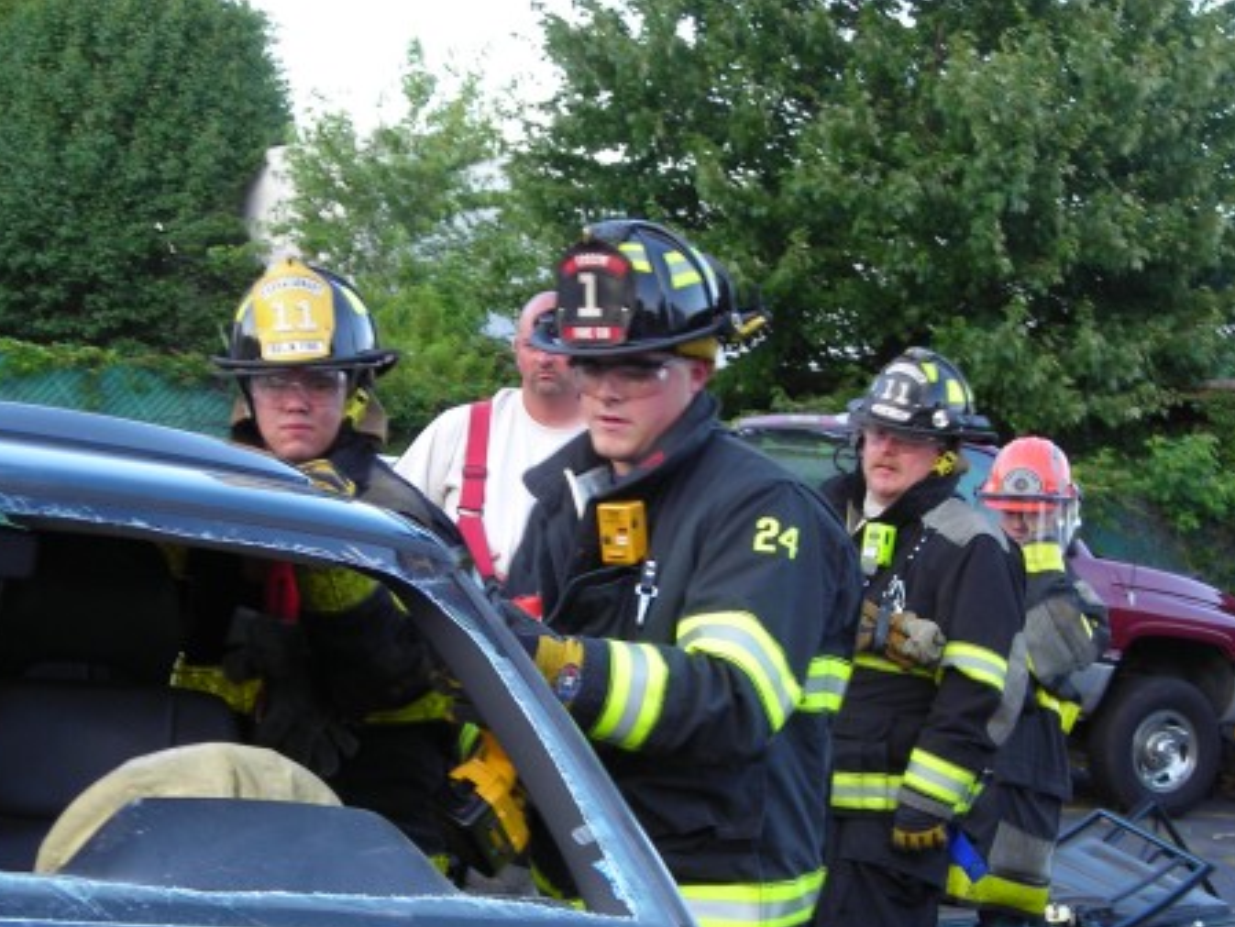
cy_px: 591
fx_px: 2391
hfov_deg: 28.9
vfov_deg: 21.9
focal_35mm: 67
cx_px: 531
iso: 50
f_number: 3.4
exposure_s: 1/15.8
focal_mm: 7.8
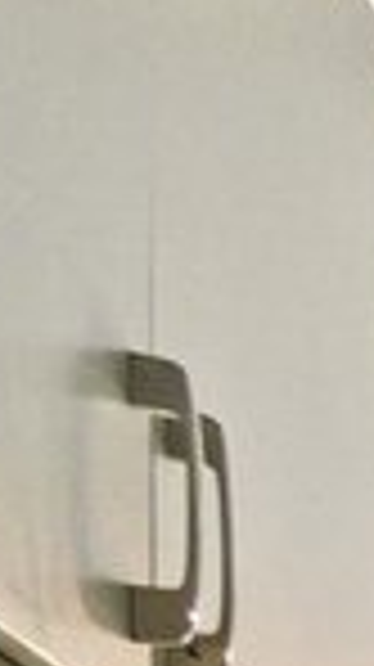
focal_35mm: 172
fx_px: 3039
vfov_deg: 10.4
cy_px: 1724
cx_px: 3006
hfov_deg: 3.8
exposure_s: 1/15
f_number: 8
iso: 200
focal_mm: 10
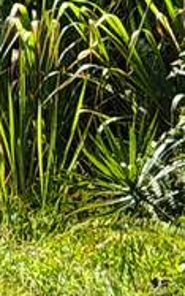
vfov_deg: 6.0
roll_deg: -1.9
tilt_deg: +3.2
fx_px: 2813
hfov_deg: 3.5
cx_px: -621
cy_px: -144
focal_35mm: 349
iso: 80
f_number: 1.78
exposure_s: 1/3096
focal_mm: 6.76
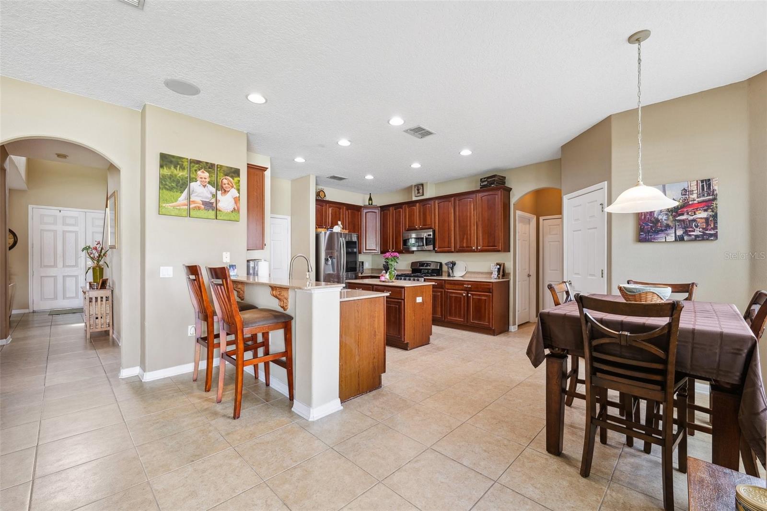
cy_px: 256
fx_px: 298
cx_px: 384
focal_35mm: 14
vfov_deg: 81.2
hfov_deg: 104.3
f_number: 8
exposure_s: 1/5
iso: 400
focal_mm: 14
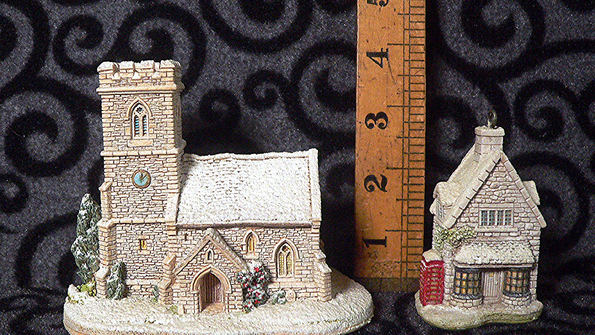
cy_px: 173
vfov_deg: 29.7
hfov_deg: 50.5
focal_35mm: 40
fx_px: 631
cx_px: 298
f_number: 2.8
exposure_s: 1/20
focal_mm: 6
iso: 400
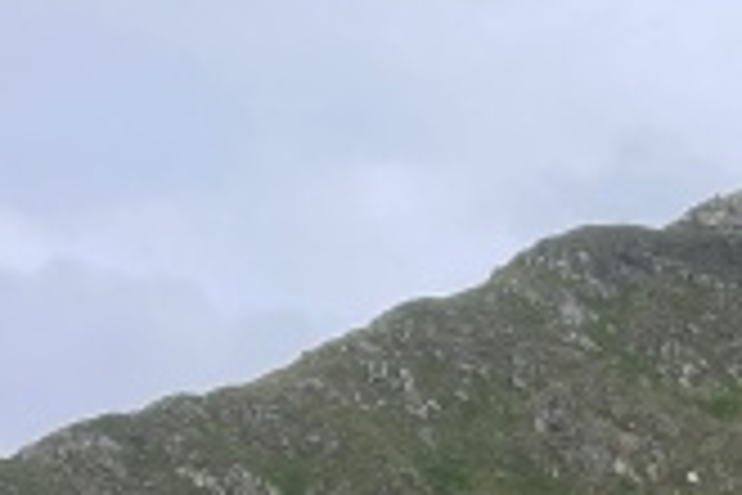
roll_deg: +0.2
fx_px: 2700
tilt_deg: +6.1
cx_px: 1605
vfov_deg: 10.0
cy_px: 855
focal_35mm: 131
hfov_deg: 13.0
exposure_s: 1/2092
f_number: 1.6
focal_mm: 4.2
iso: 32
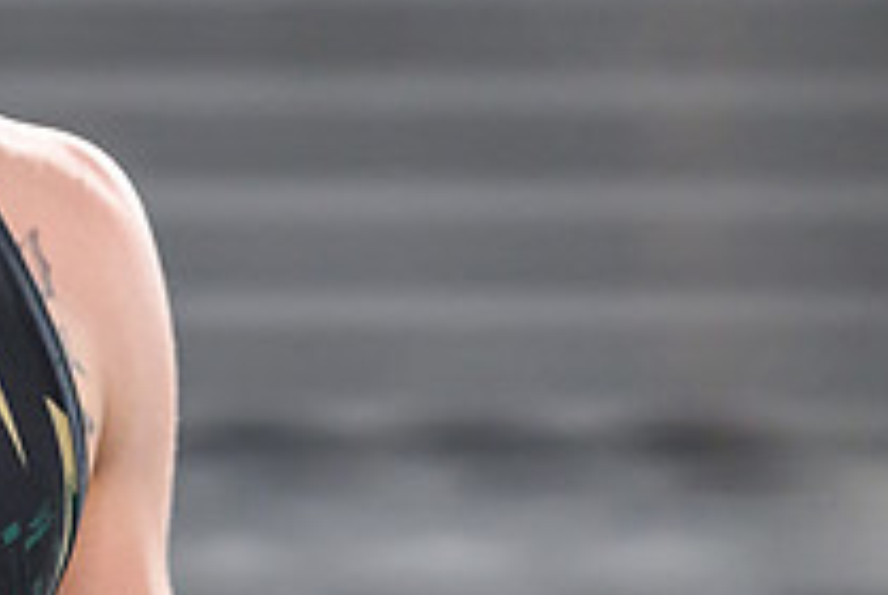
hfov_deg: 3.2
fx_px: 15759
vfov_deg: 2.2
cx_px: -122
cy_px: -64
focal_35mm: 638
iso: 4000
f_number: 2.8
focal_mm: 195
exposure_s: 1/800
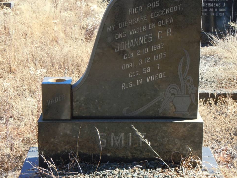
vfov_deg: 17.6
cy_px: 78
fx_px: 575
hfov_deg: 23.3
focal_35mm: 84
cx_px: 117
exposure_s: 1/400
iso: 200
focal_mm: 12.2
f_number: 4.1
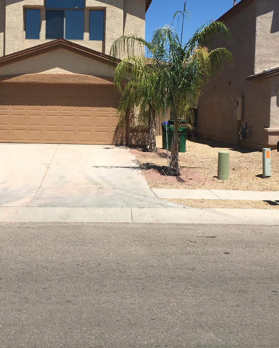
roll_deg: -0.7
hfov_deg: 30.6
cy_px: 124
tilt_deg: -1.4
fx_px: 506
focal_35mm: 49
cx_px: 90
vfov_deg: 37.7
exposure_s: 1/2747
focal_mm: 4.15
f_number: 2.2
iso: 25
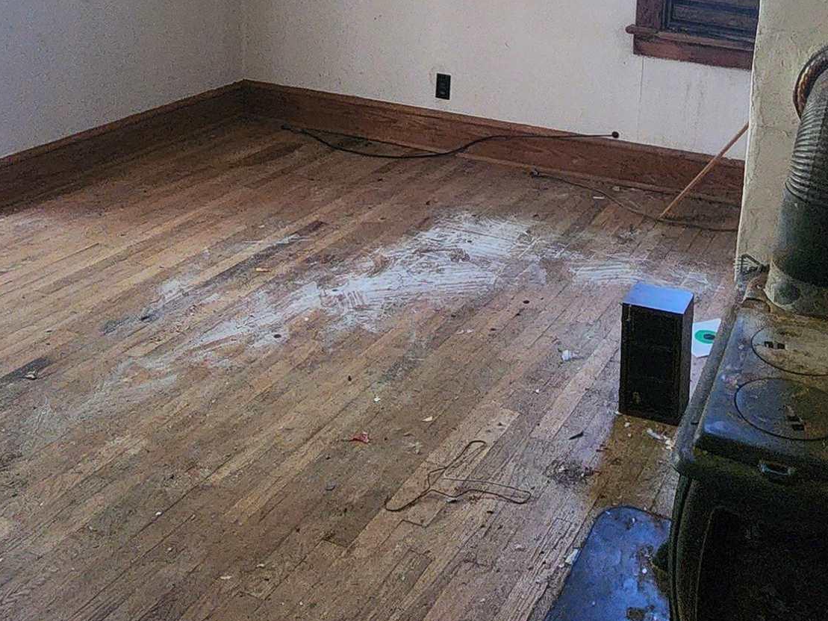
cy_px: 34
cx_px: 606
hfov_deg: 49.6
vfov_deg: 36.5
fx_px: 861
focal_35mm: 36
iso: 640
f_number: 2.2
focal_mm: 2.2
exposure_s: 1/30
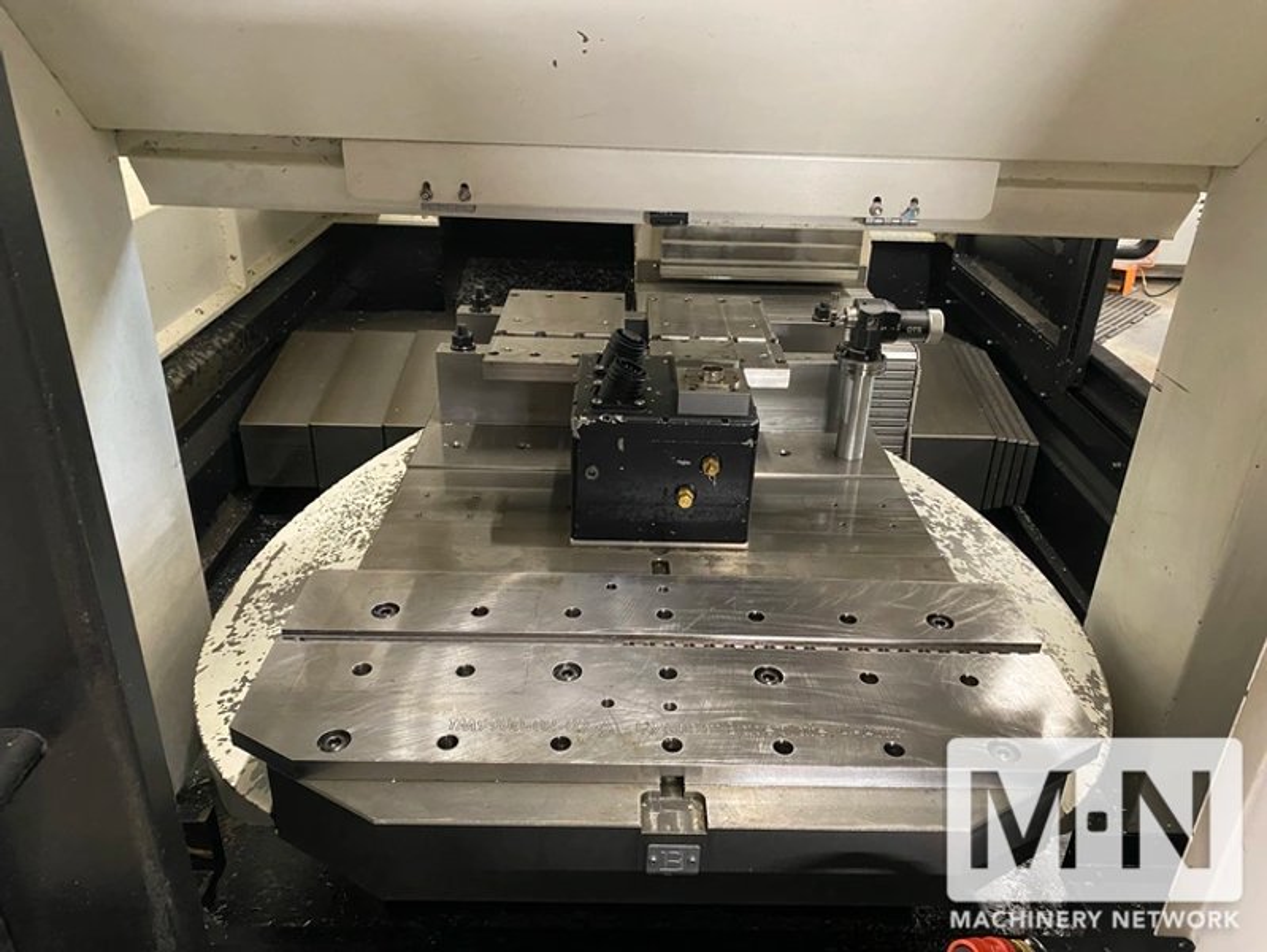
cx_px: 634
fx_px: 952
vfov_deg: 53.1
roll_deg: -1.7
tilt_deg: -26.2
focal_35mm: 26
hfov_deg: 67.3
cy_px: 476
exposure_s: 1/30
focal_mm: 4.25
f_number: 1.8
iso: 640
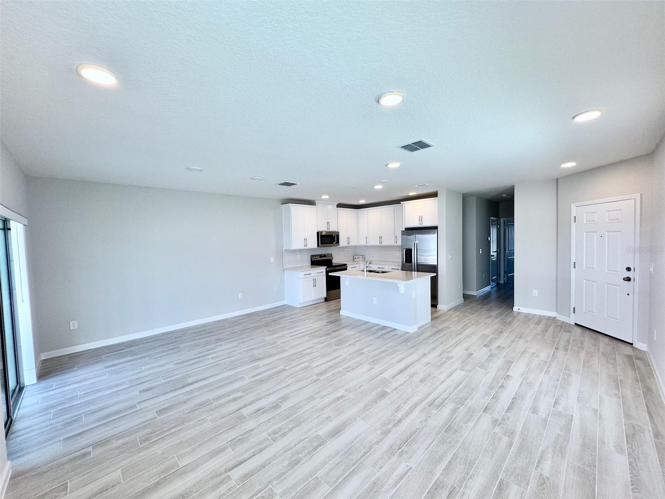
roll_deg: +1.6
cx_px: 332
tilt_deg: -2.9
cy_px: 250
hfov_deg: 102.1
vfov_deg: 85.7
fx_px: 269
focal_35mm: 14
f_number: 2.2
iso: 80
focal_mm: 2.22
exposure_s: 1/120
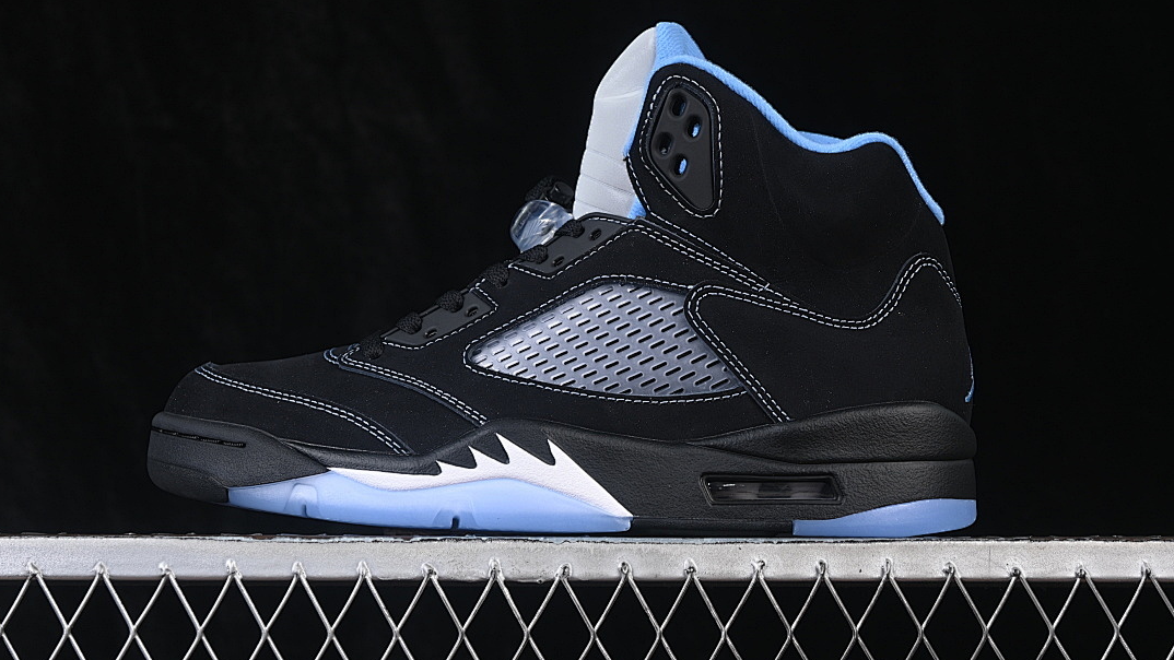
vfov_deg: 15.3
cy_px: 291
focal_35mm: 79
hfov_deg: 26.9
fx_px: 2459
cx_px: 585
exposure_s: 1/60
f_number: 6.3
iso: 160
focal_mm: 50
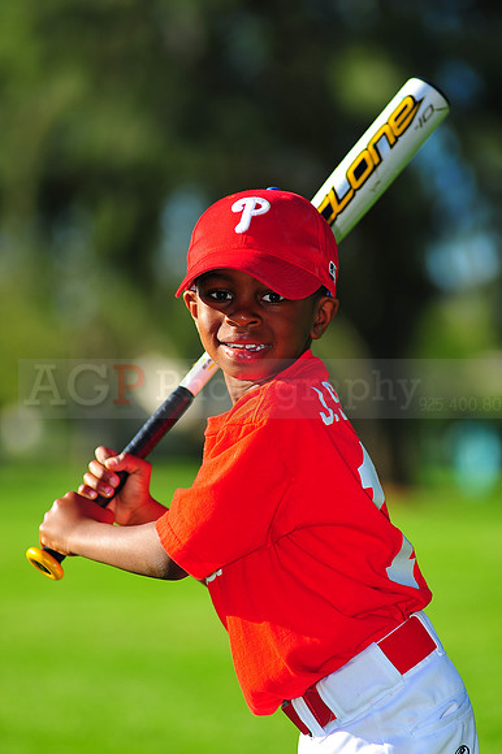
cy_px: 377
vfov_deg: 11.4
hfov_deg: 7.6
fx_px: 3769
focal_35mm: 180
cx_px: 251
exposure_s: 1/1000
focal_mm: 180
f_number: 4
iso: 200
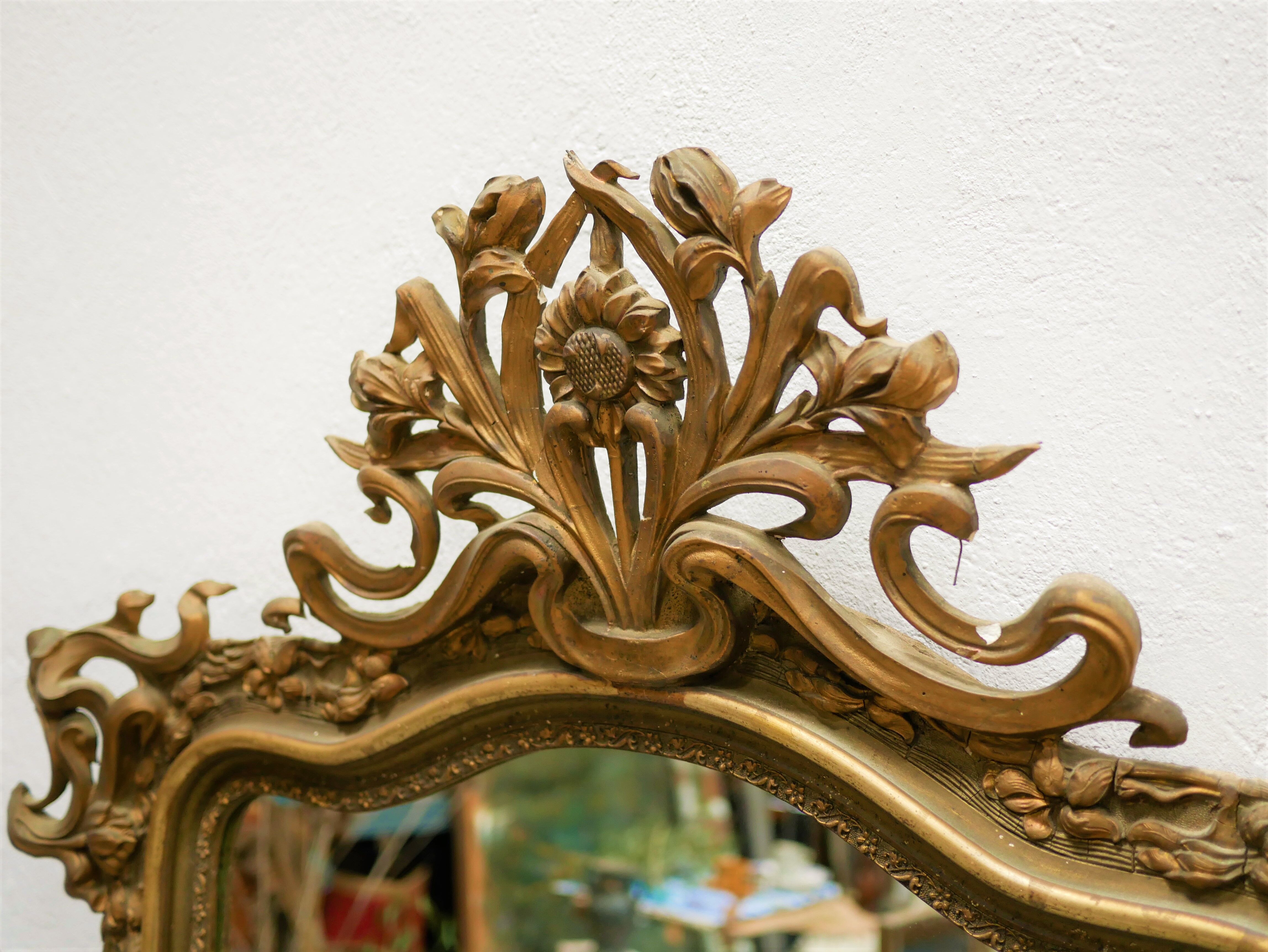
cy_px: 476
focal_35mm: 40
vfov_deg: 36.0
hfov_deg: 46.8
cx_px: 634
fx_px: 1466
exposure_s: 1/60
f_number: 1.7
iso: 500
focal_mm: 20
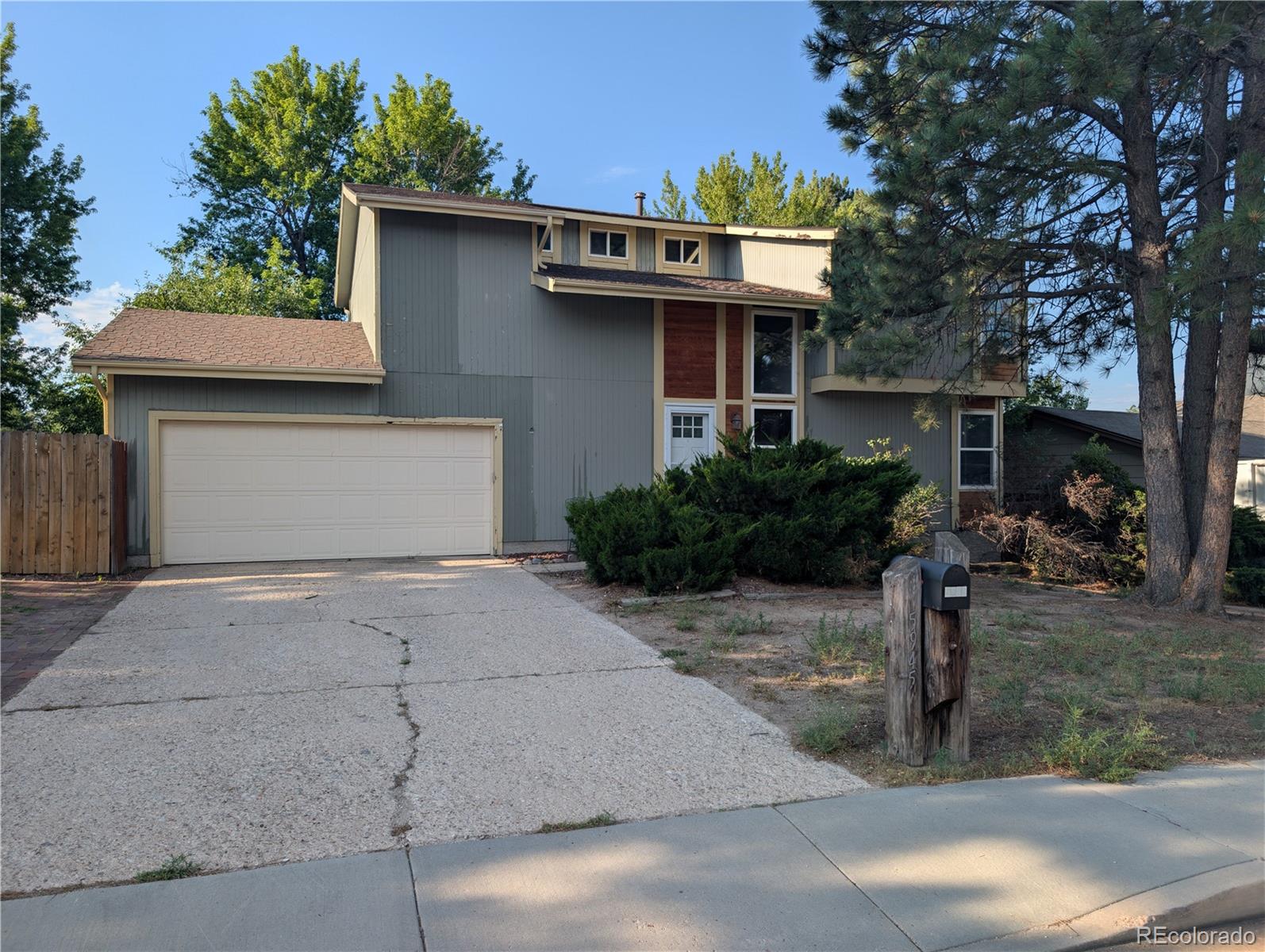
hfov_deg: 71.5
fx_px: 878
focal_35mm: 24
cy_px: 476
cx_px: 632
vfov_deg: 56.9
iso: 20
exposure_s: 1/602
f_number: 1.68
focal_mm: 6.9
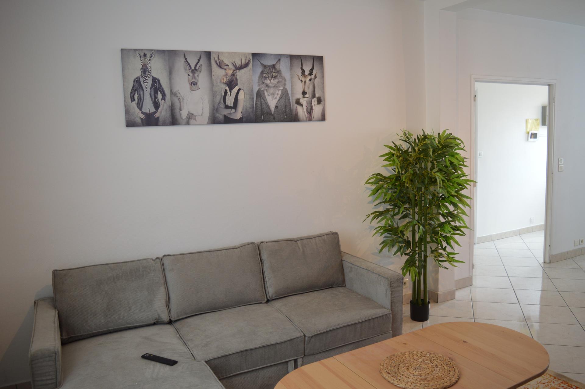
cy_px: 194
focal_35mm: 27
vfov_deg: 47.8
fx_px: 438
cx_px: 292
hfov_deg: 67.4
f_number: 4
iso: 400
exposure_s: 1/60
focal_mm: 18
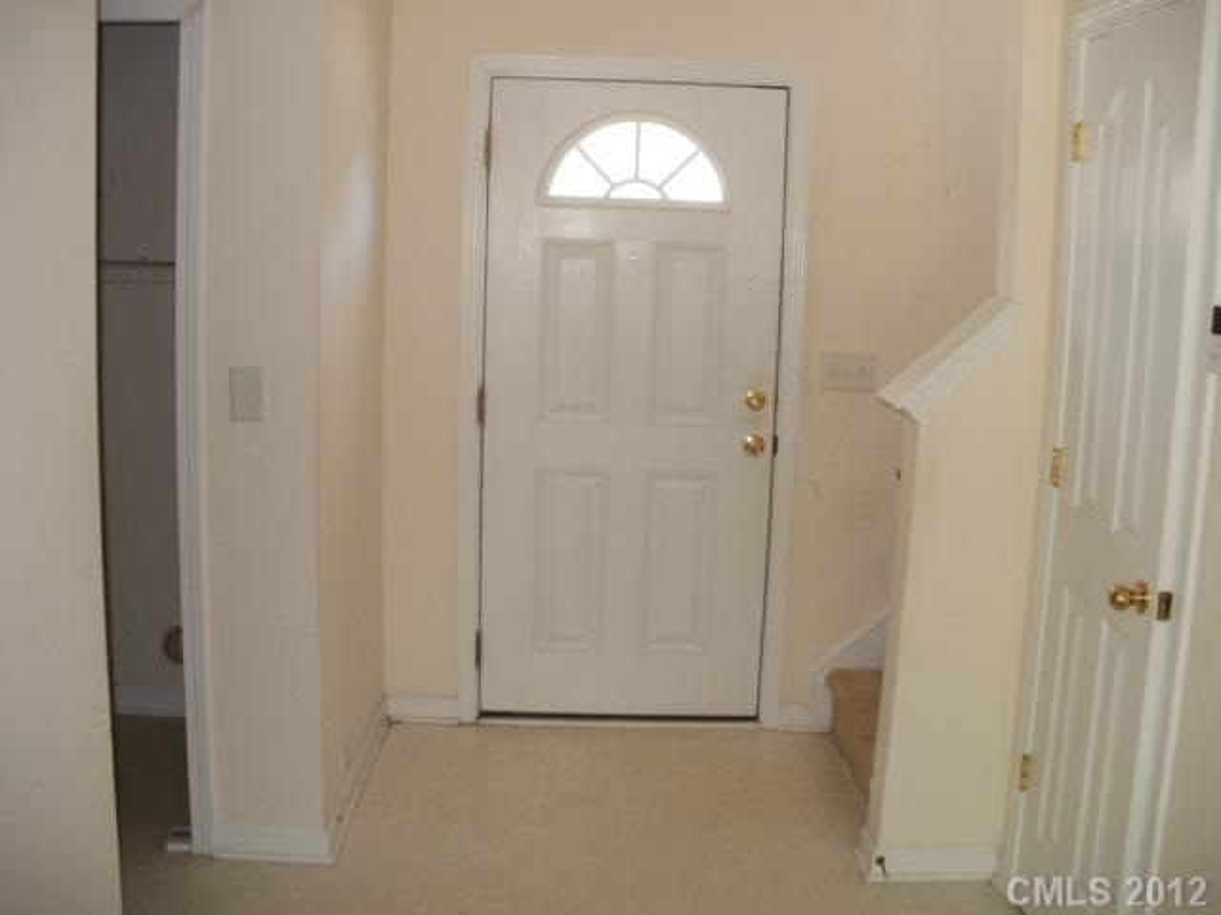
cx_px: 610
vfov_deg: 39.7
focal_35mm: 36
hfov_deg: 51.4
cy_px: 458
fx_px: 1270
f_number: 3.5
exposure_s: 1/30
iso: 125
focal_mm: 6.3
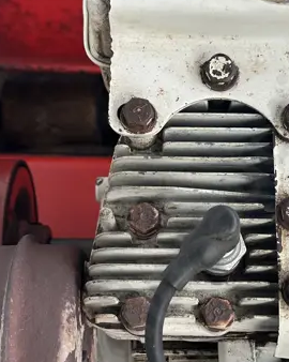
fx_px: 760
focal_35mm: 71
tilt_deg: -74.4
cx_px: 185
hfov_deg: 21.5
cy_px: 258
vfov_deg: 26.5
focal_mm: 6.86
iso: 80
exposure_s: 1/251
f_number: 1.78
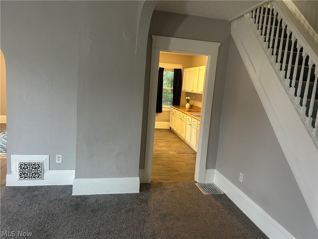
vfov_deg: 53.1
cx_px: 159
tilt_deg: -7.9
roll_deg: -4.2
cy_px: 120
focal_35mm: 26
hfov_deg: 67.3
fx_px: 239
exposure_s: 1/60
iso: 400
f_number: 1.5
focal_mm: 5.7
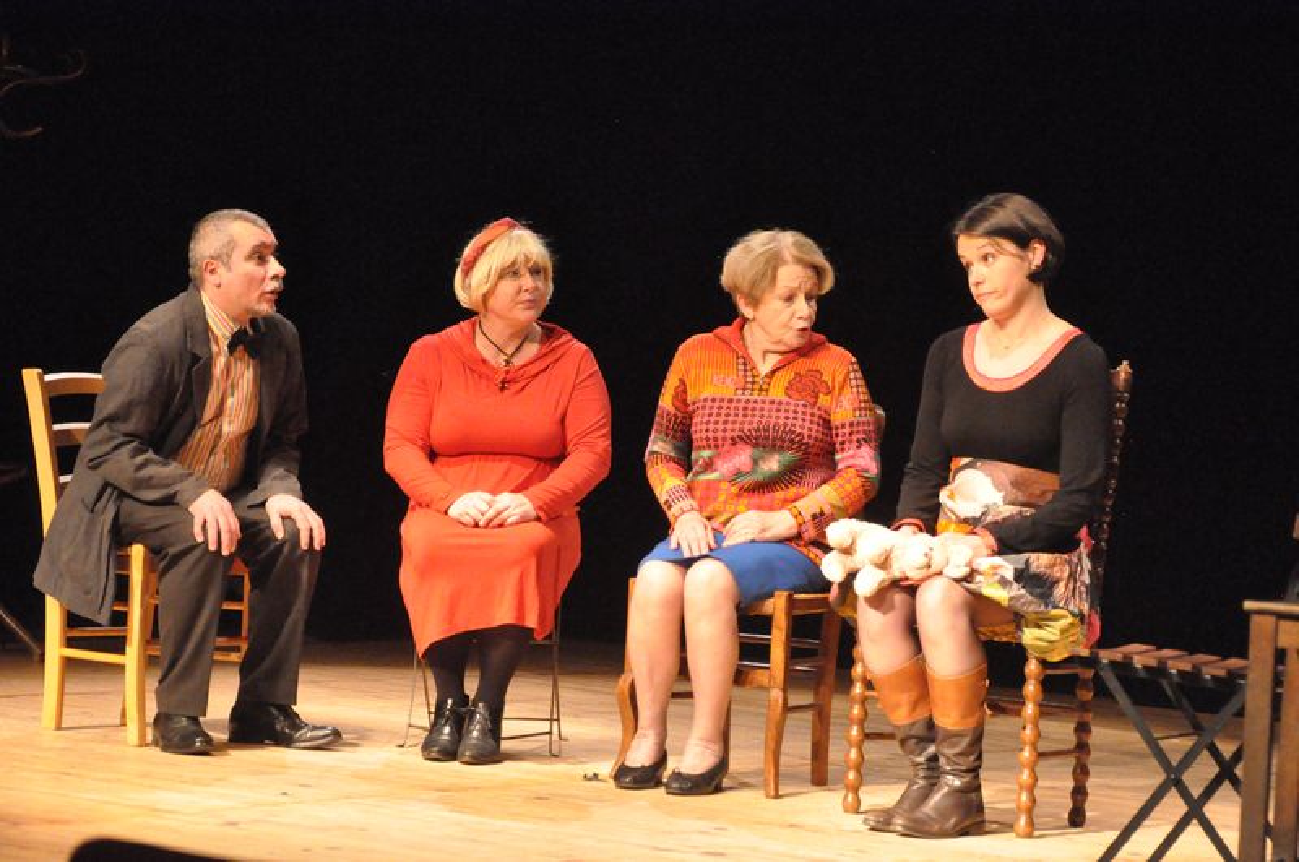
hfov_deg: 21.9
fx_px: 3351
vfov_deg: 14.7
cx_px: 650
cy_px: 431
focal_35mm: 93
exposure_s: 1/200
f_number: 5.3
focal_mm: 62
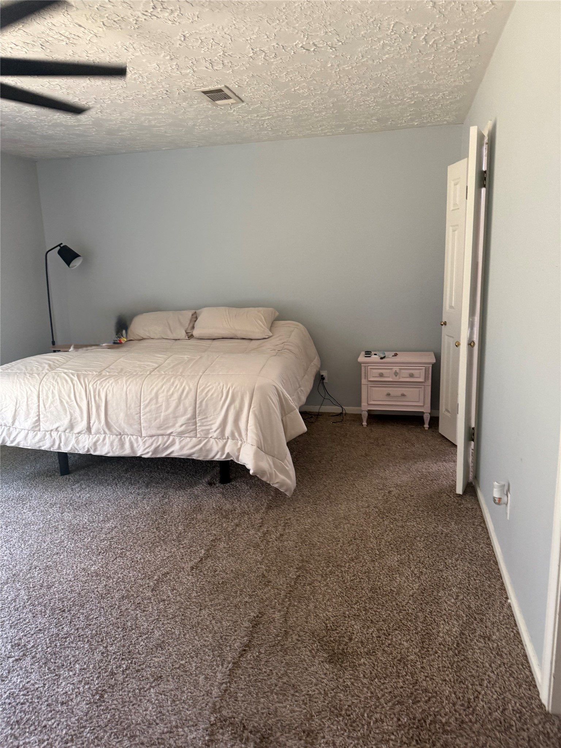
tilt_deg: -12.8
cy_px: 374
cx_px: 280
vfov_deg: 71.6
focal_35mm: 24
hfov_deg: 56.8
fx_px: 519
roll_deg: -0.7
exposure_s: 1/104
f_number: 1.78
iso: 200
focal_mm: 6.76
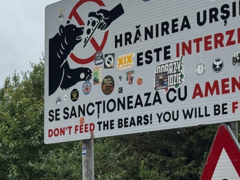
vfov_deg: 13.3
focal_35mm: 111
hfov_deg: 17.6
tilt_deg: +7.5
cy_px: 123
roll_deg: +2.5
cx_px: 55
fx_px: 769
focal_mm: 6.76
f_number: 1.78
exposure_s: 1/939
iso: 64
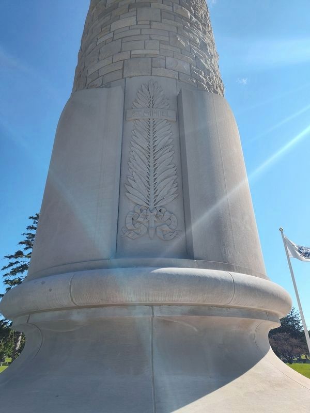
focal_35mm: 23
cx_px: 155
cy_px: 206
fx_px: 275
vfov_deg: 73.9
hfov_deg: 58.9
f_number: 1.8
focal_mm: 5.56
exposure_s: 1/1442
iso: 100
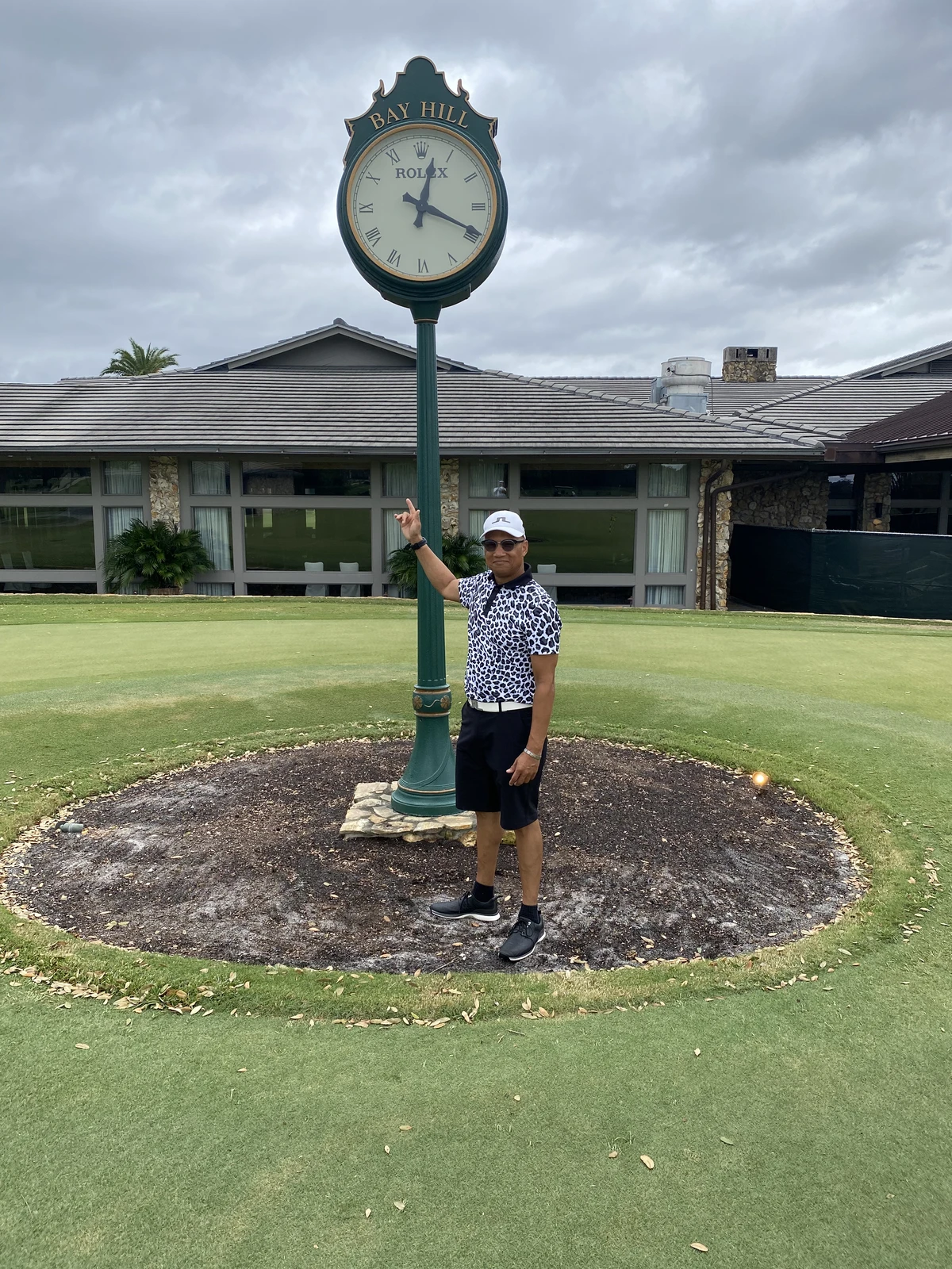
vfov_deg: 67.3
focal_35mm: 26
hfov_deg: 53.1
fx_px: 953
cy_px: 634
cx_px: 476
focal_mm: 4.25
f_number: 1.8
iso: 32
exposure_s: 1/1287
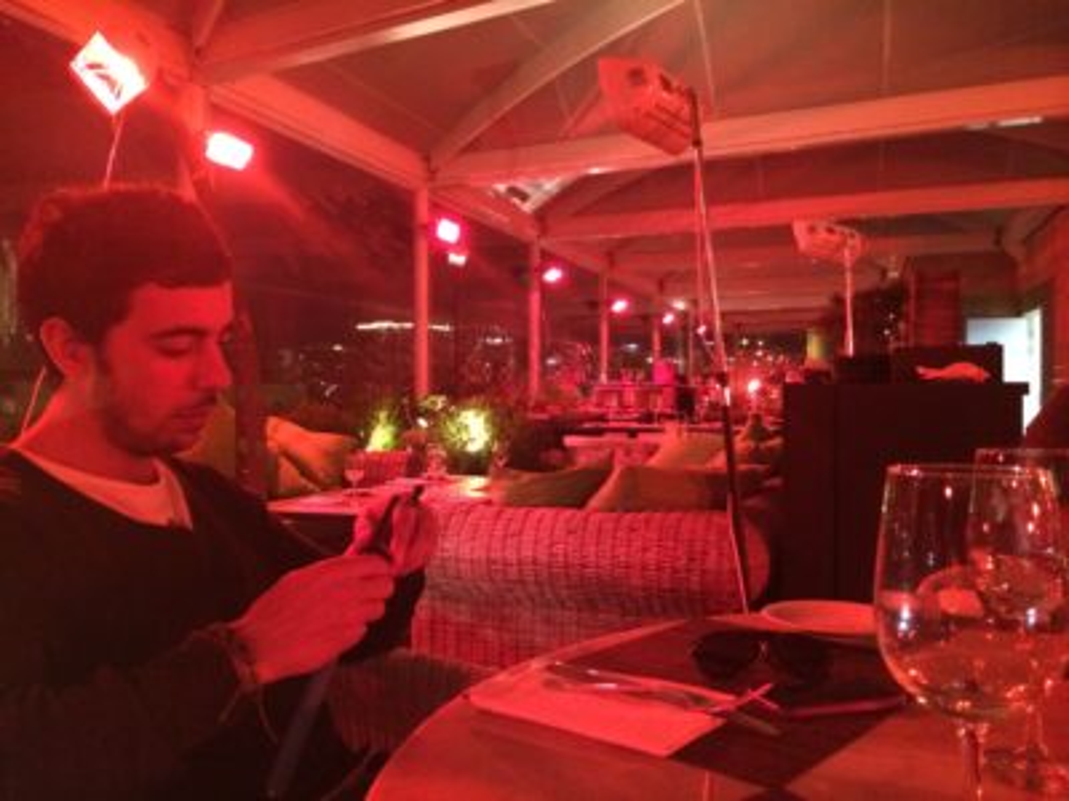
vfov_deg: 46.8
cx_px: 534
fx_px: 926
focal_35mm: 30
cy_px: 400
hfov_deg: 60.0
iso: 640
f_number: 2.2
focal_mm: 4.12
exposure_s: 1/15
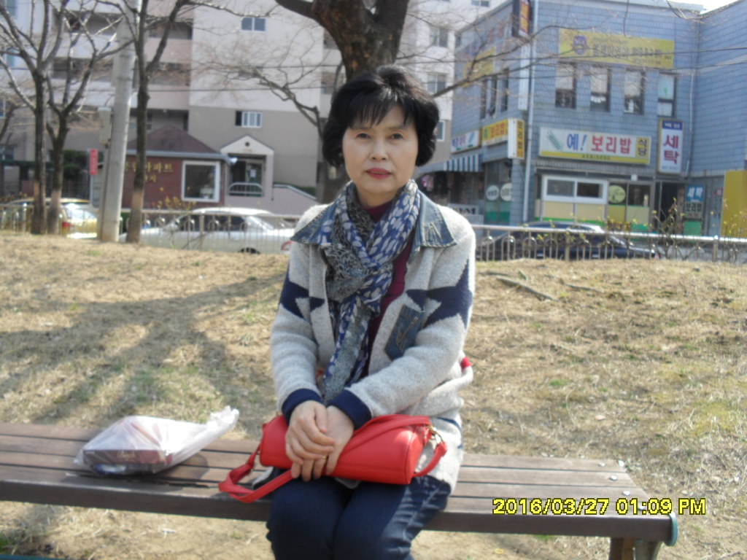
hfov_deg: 52.6
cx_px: 374
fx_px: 755
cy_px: 280
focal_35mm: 35
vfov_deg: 40.7
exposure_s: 1/350
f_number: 3.2
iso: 100
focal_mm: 6.3
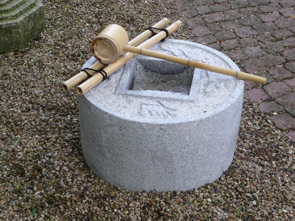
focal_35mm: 62
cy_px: 110
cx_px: 148
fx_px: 528
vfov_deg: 23.7
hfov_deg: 31.2
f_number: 4.5
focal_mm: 10.5
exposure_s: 1/40
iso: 200
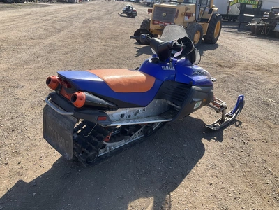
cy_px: 105
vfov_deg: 48.2
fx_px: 234
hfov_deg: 61.7
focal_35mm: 29
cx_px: 140
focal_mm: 3
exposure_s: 1/749
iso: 25
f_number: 1.8
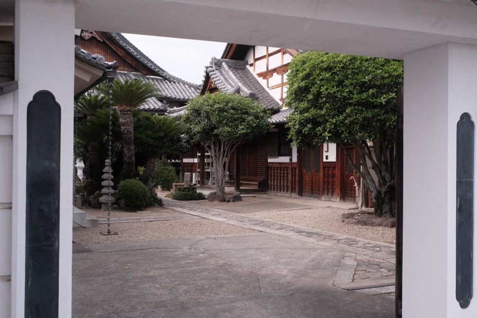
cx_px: 238
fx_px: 543
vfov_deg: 32.6
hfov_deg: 47.4
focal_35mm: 41
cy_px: 159
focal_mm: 27
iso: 640
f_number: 8
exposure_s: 1/320
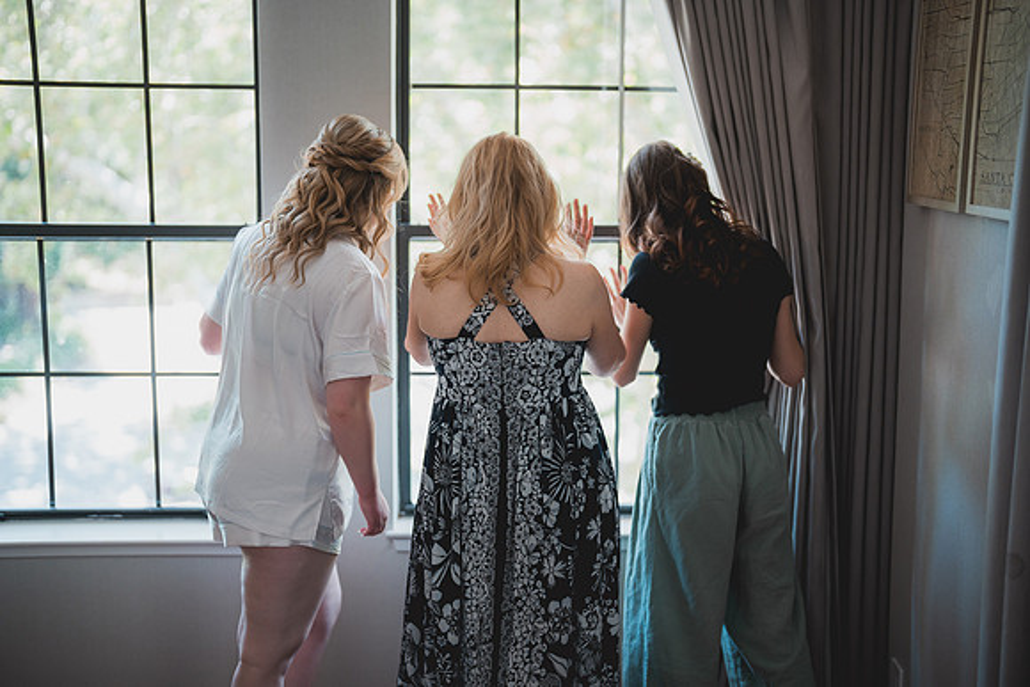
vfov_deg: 27.0
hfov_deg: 39.6
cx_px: 515
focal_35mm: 50
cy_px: 344
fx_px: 1431
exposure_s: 1/500
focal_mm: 50
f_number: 1.2
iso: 400
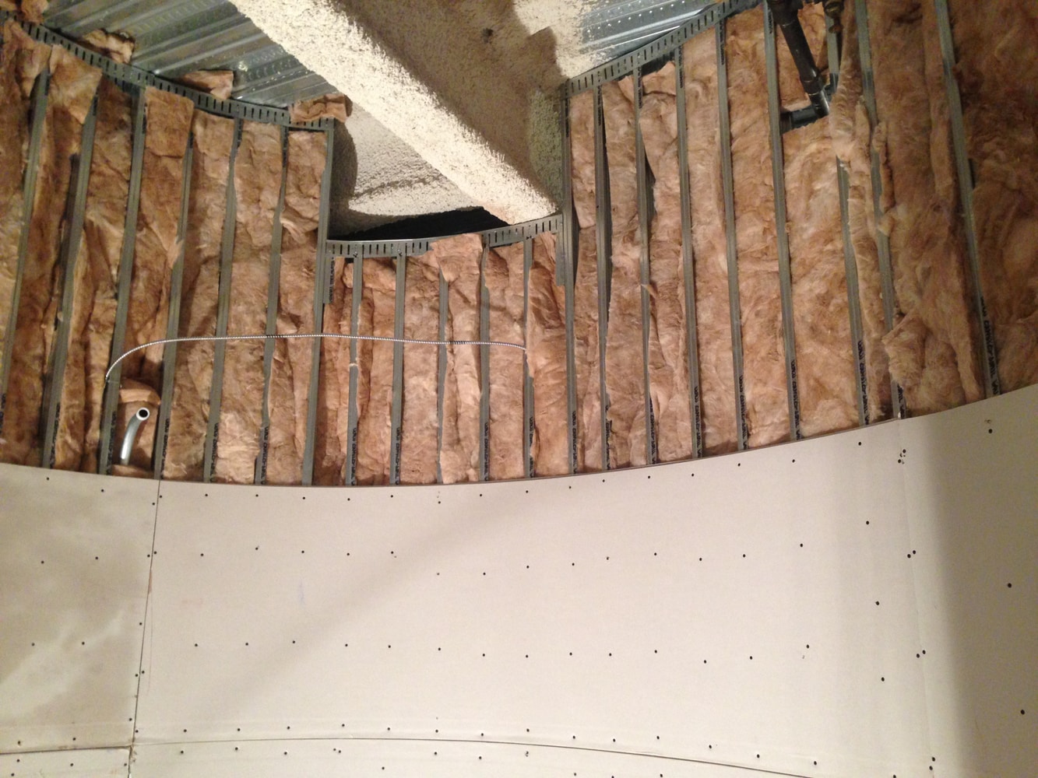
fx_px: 990
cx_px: 519
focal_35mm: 33
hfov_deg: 55.3
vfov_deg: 43.0
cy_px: 389
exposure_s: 1/20
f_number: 2.4
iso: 250
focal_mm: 4.12
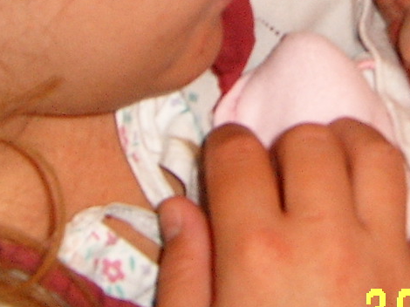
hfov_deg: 15.6
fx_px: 1492
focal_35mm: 126
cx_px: 276
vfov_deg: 11.4
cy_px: -97
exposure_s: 1/30
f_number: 2.9
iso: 141
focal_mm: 6.2
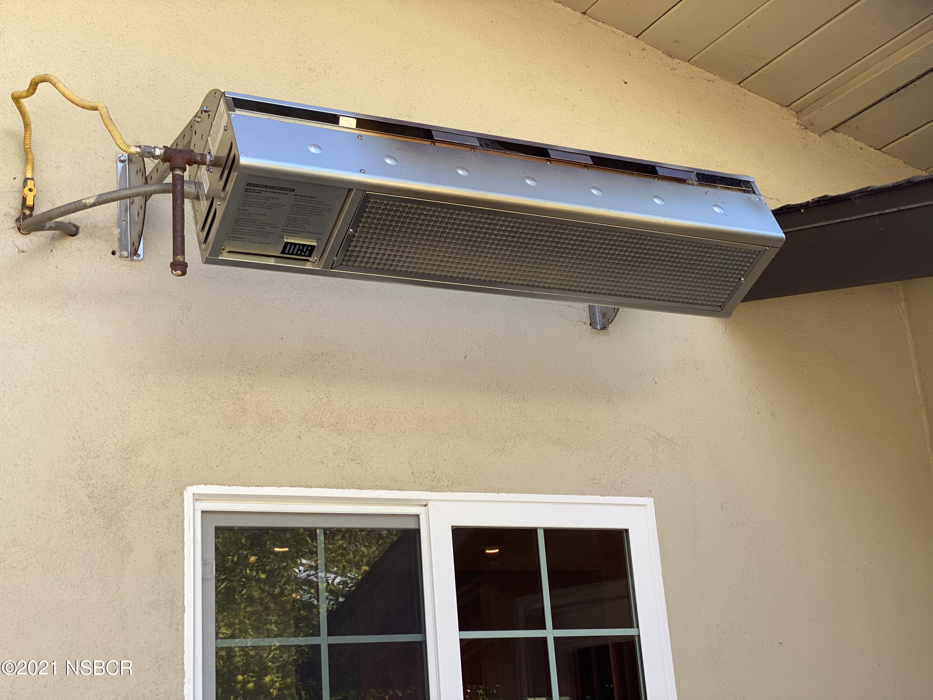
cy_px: 350
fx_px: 1402
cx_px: 466
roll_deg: +4.2
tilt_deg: +16.9
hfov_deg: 36.8
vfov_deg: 28.0
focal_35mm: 52
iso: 20
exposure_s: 1/202
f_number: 2
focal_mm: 6
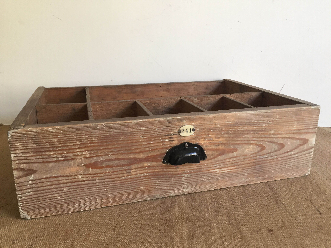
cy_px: 124
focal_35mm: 29
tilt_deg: -17.8
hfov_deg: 61.7
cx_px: 166
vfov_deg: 48.2
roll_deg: +1.5
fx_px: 277
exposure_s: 1/33
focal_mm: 4.15
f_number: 2.2
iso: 125
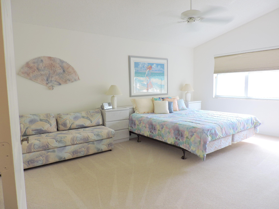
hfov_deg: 71.6
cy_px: 104
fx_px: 193
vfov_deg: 56.8
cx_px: 140
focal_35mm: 24
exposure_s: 1/40
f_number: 3
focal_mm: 4.3
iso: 100
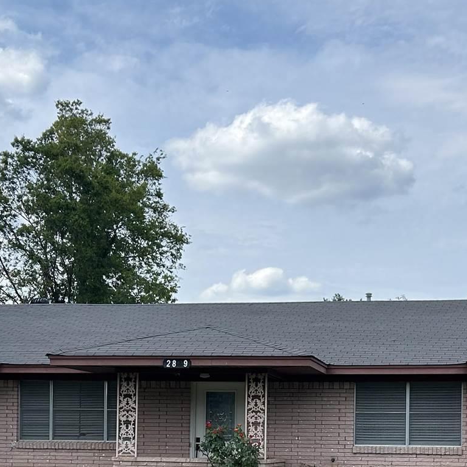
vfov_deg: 24.2
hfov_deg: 25.0
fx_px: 1053
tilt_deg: -0.1
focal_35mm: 69
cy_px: 434
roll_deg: -1.1
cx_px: 267
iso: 50
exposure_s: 1/4831
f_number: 1.5
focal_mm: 5.7
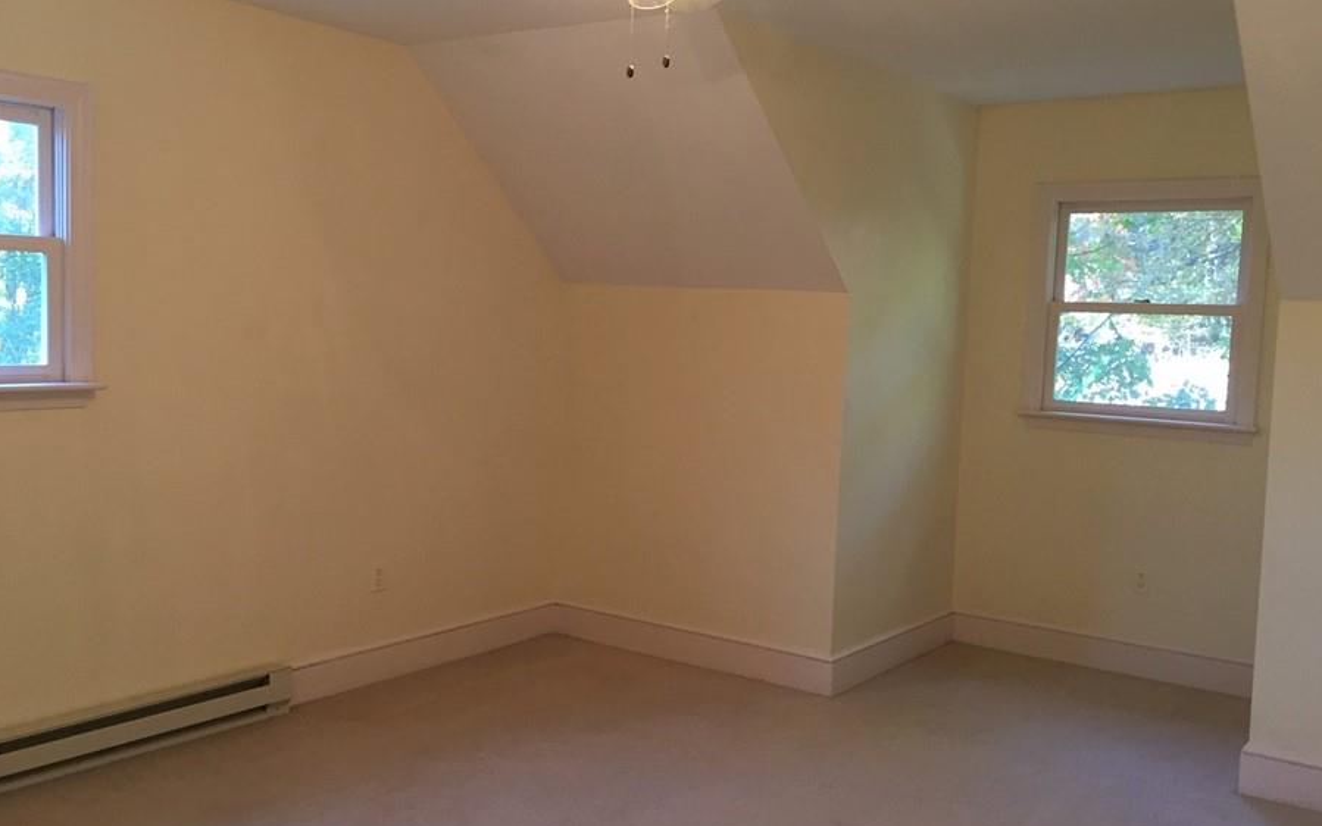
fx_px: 1261
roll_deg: -2.3
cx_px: 606
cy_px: 422
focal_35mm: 35
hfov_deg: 55.3
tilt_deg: -5.1
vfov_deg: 36.3
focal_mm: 4.15
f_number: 2.2
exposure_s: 1/30
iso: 100
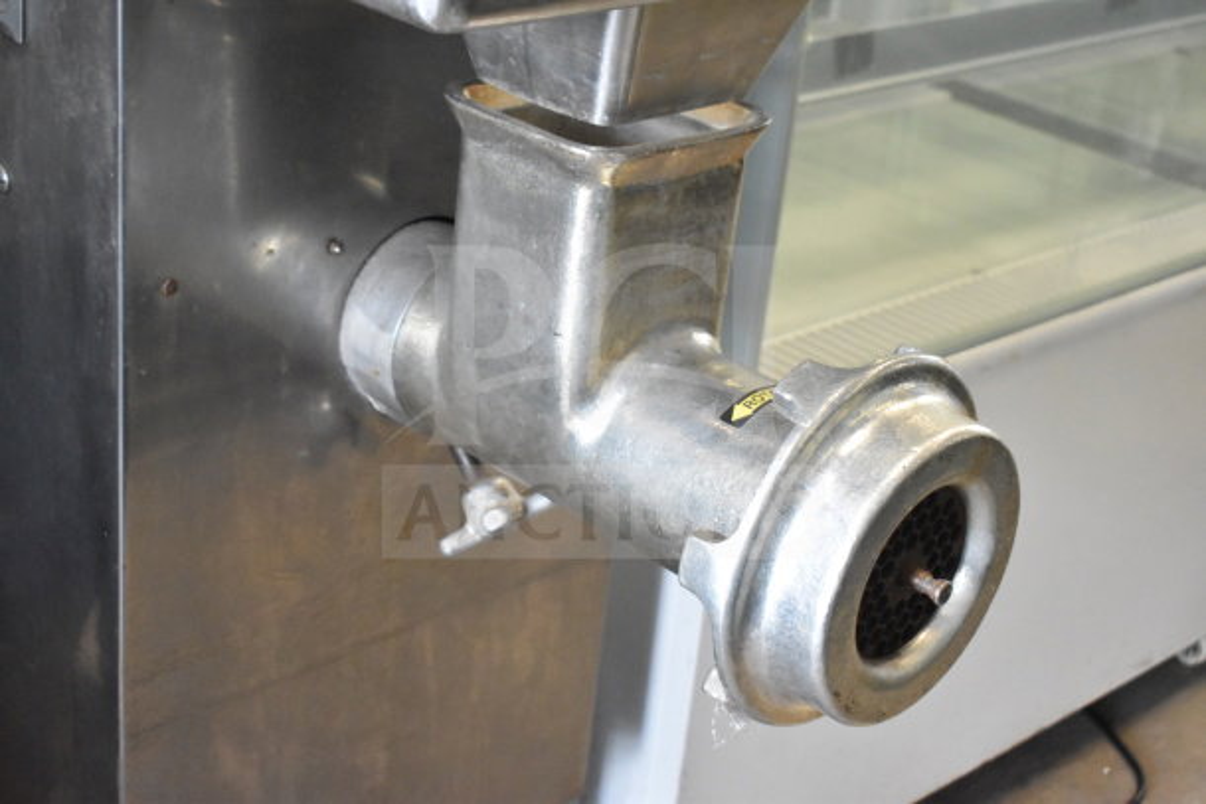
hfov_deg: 35.0
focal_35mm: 57
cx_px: 603
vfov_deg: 23.8
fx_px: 1910
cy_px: 402
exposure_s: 1/125
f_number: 5.6
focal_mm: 38
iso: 6400
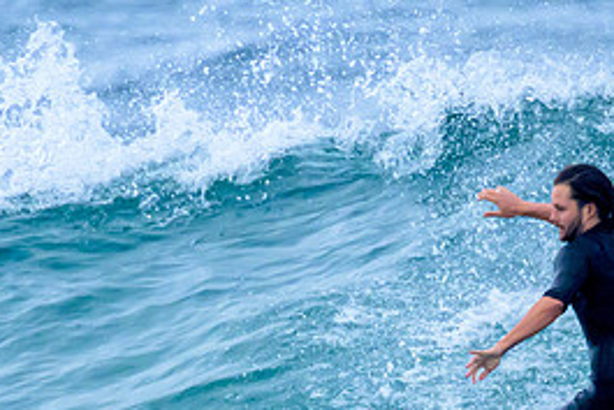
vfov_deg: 0.6
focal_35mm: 2447
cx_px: 390
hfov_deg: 0.8
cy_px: 442
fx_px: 41756
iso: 2800
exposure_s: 1/1600
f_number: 11
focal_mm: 800
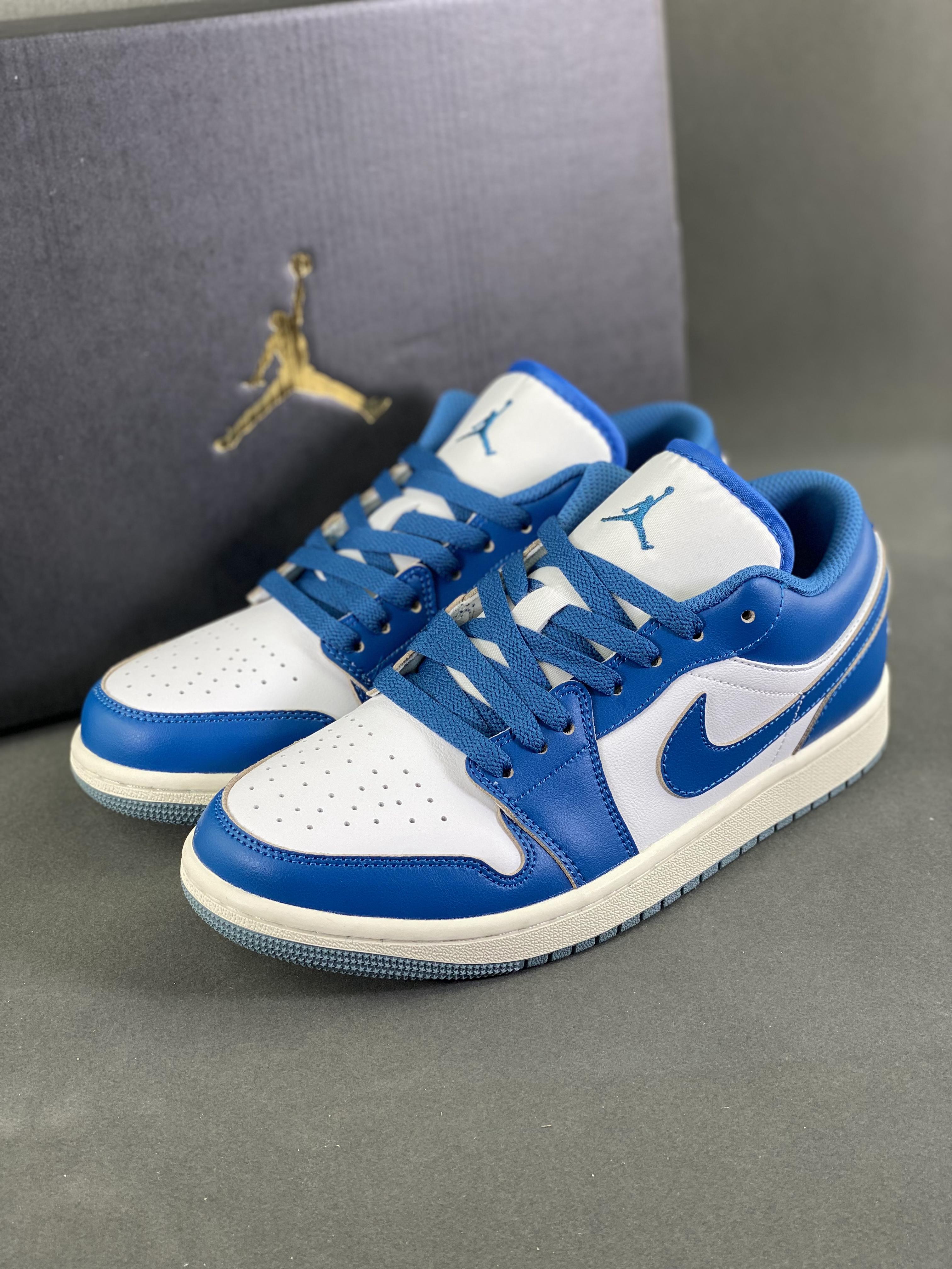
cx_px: 476
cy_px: 634
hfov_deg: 28.0
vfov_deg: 36.8
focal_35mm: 52
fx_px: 1907
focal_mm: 6
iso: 32
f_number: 2
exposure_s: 1/122
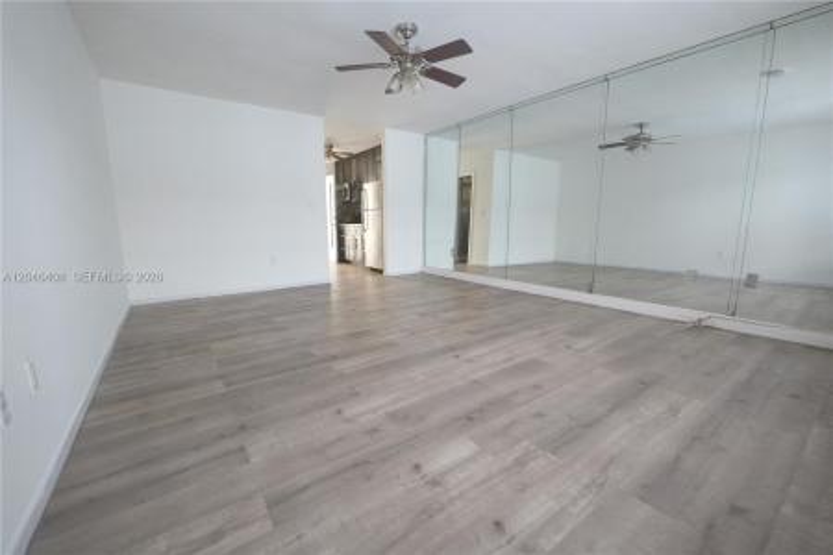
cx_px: 416
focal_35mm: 14
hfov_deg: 104.3
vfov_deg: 81.2
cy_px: 278
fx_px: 324
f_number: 4
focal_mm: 14
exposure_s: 1/60
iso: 2500
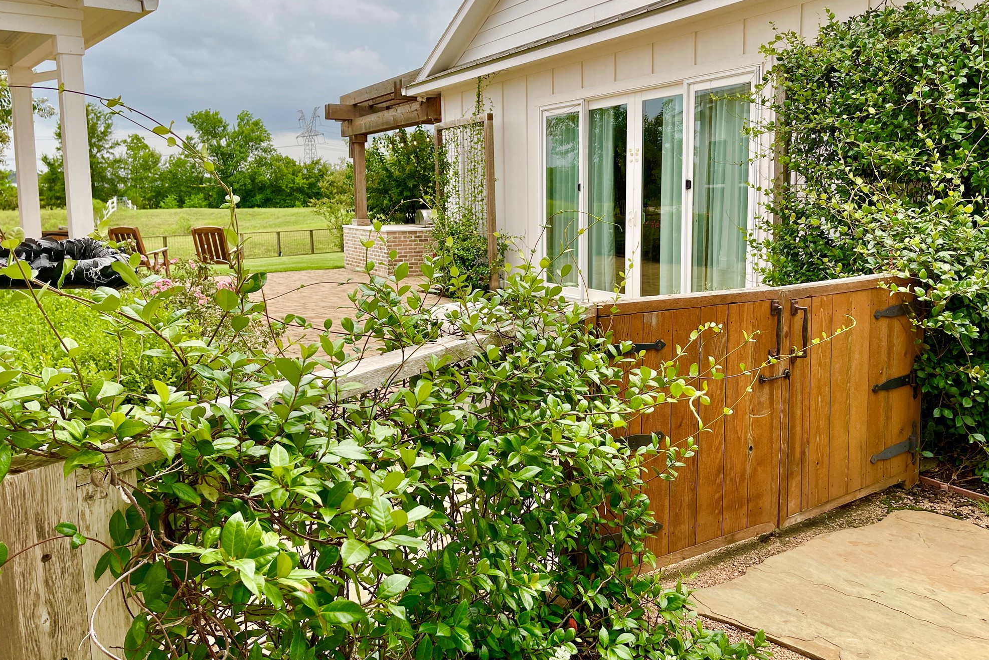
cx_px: 493
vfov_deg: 47.8
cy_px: 278
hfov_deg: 67.4
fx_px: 742
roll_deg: +1.0
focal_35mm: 27
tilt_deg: -7.3
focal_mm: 5.1
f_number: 1.6
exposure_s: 1/121
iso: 64
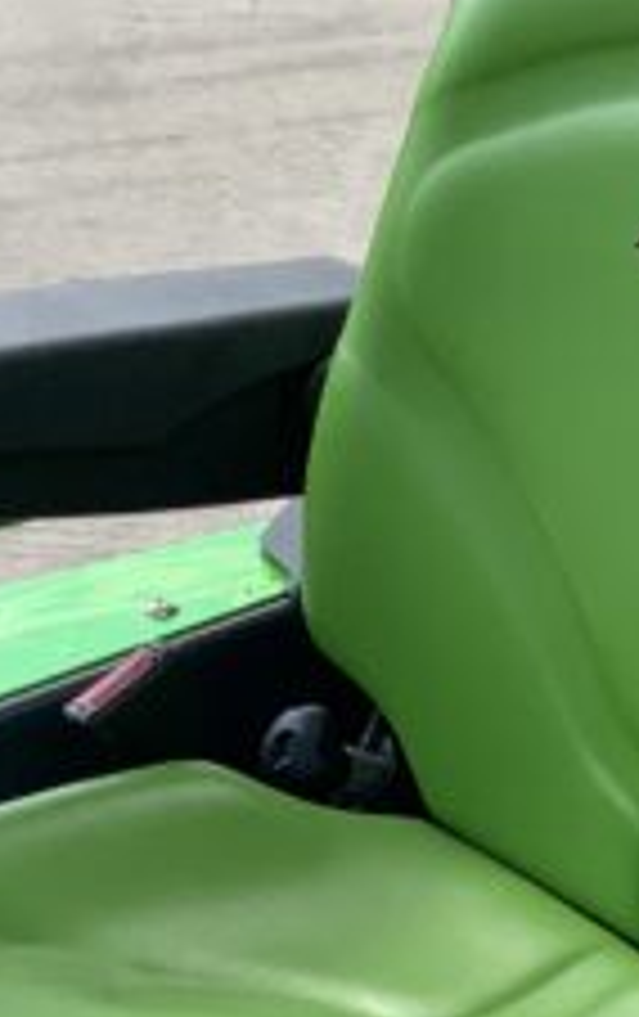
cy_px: 1040
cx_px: 526
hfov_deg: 9.4
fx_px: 3858
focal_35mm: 139
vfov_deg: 14.7
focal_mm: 3
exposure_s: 1/759
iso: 16
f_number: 1.8
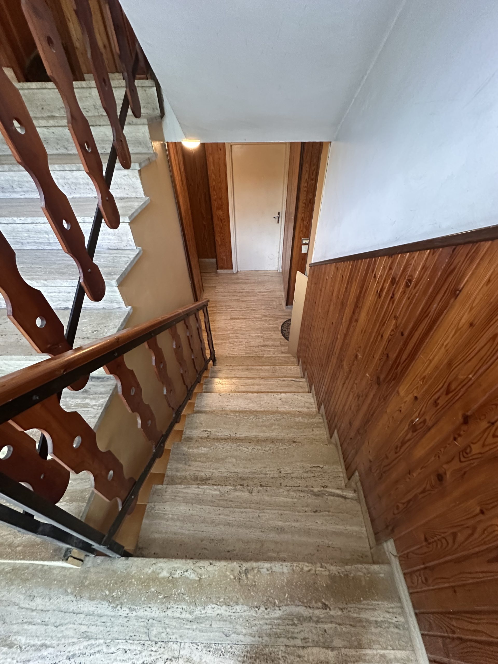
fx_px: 269
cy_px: 332
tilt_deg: -42.1
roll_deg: +0.7
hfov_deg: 85.7
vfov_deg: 102.1
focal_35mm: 14
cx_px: 249
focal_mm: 2.22
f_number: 2.2
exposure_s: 1/60
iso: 640
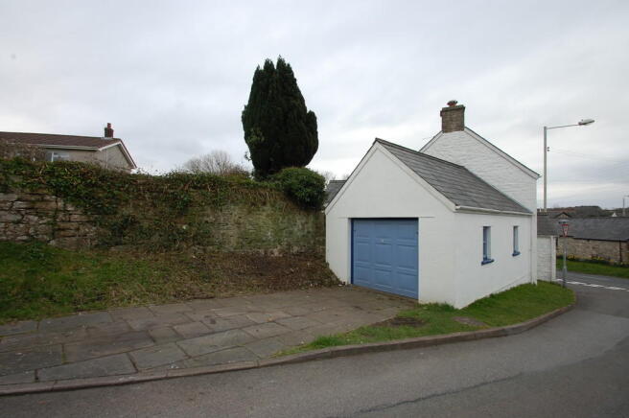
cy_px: 209
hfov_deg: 100.4
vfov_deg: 77.2
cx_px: 314
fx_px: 262
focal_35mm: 15
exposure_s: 1/125
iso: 400
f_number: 9
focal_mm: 10
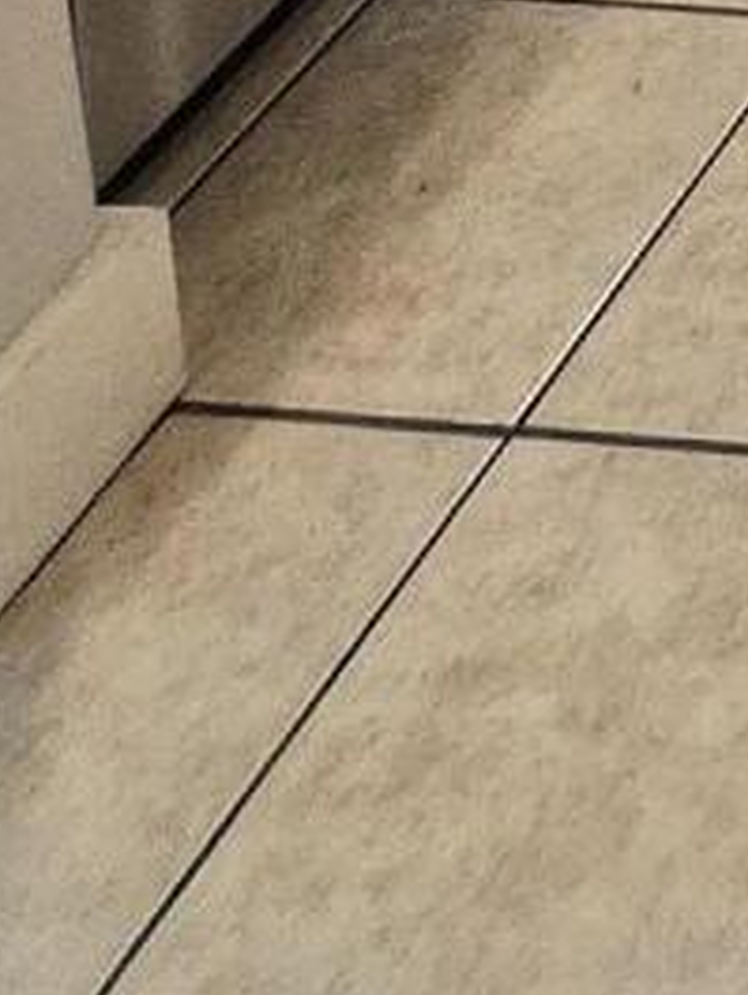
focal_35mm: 98
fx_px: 2821
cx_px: 2308
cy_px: -1791
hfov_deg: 10.3
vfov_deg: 12.2
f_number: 2.2
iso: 160
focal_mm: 1.7
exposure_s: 1/60
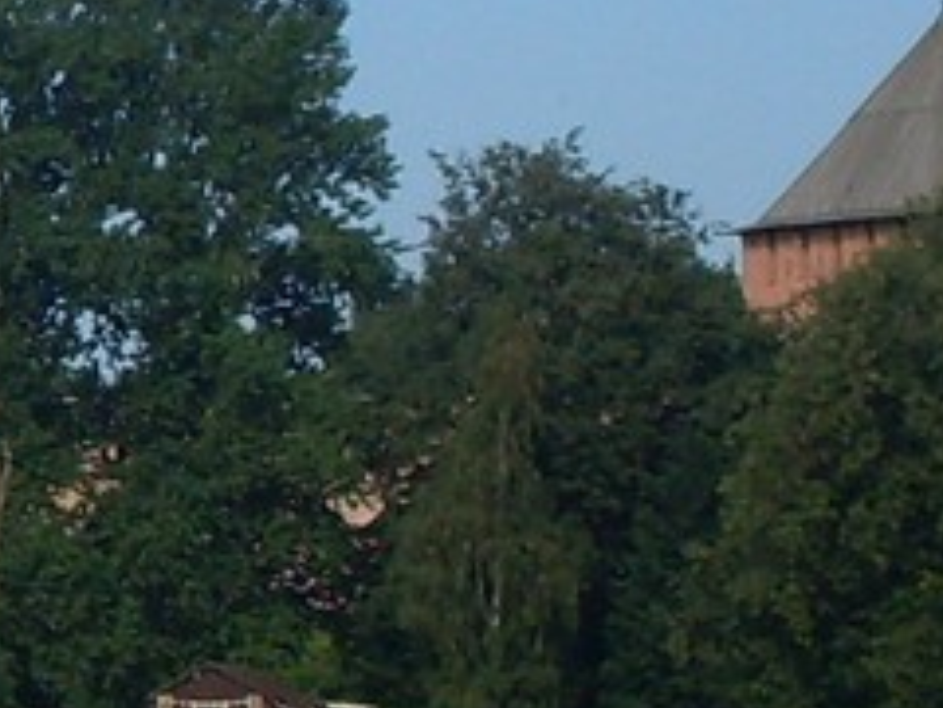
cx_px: -1134
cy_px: 411
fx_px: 7982
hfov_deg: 6.5
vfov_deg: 5.1
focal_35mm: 293
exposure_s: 1/250
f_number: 9.1
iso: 80
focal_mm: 8.1
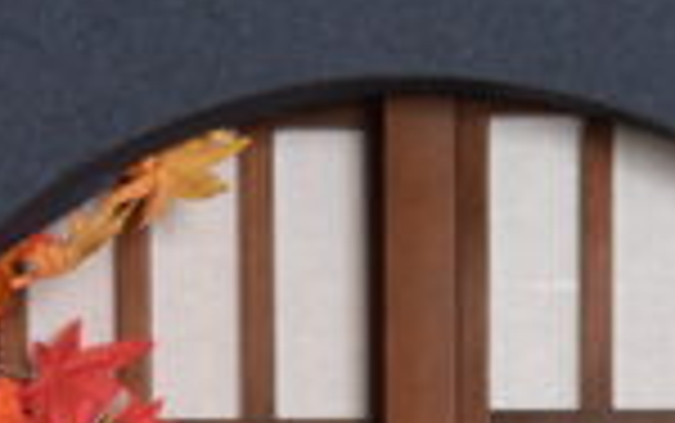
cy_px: 1375
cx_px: 688
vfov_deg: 3.7
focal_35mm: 347
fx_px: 6388
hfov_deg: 6.0
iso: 640
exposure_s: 1/160
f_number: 5.6
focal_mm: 50
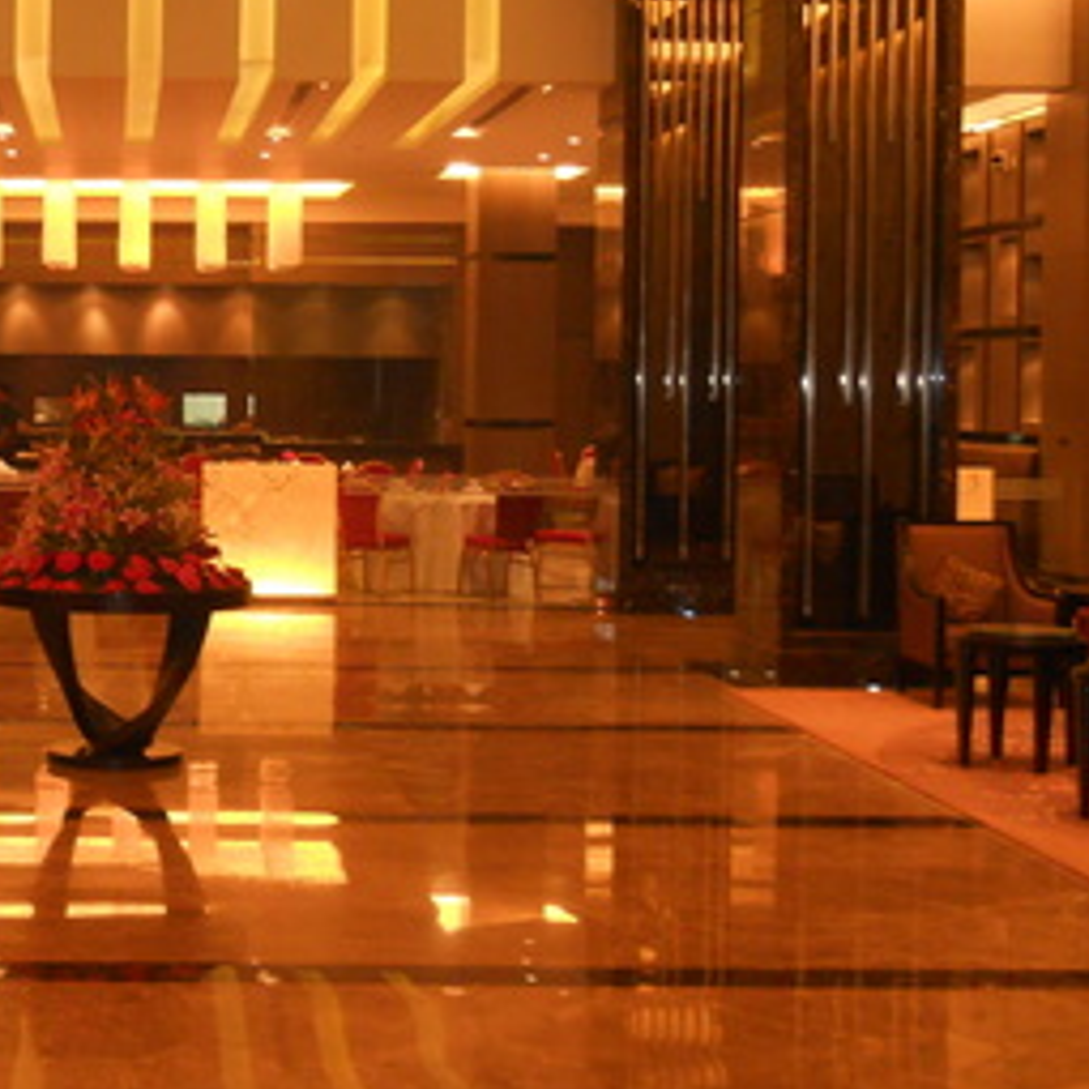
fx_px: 2527
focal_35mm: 71
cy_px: 536
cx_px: 107
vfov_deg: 24.3
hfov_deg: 23.7
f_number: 3.1
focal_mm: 6.72
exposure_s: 1/30
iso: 250
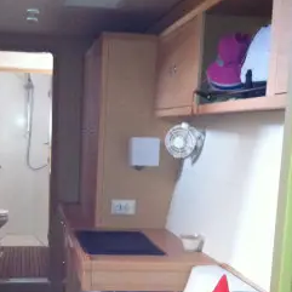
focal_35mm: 64
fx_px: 611
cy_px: 234
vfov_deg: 26.4
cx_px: 89
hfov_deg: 26.7
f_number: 2.8
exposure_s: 1/15
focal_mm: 3.85
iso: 500
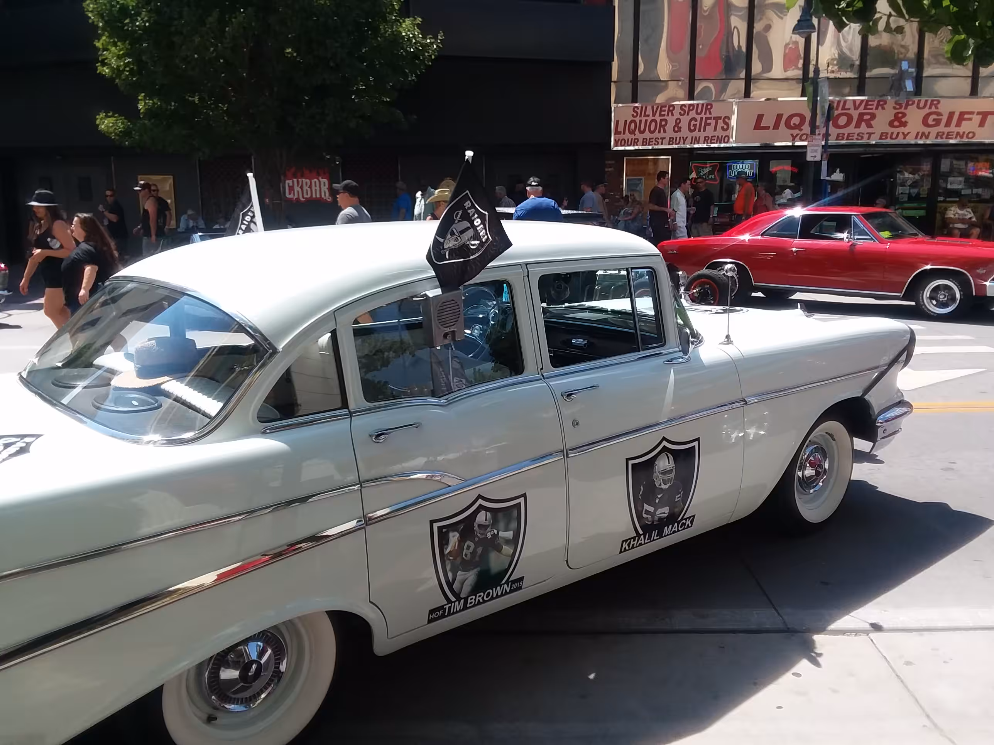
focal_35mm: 29
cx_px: 497
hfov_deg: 61.7
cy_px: 372
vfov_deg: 48.2
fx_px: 833
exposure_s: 1/891
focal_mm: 2.47
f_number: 1.9
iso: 40
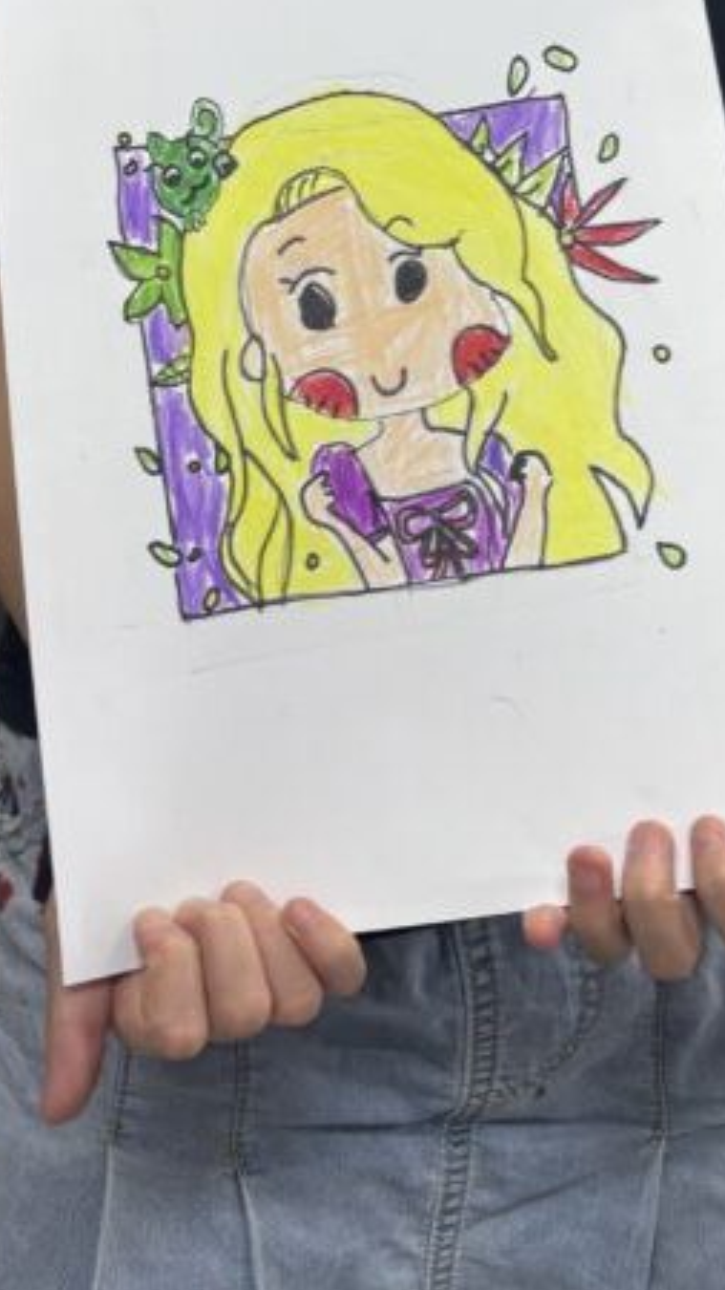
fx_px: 2154
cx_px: 350
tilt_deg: -4.9
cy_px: -6
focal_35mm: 63
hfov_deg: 19.1
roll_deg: -0.7
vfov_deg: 30.9
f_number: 1.6
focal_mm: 5.96
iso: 125
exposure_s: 1/100
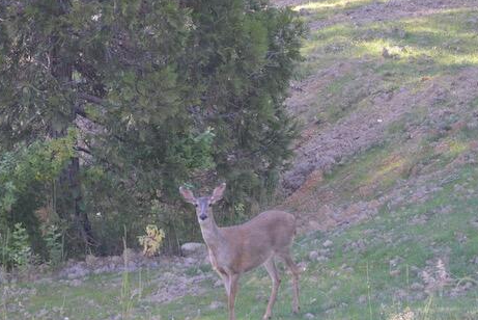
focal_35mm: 457
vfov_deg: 3.0
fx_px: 6072
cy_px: 217
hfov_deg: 4.5
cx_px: 218
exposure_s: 1/500
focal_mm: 220
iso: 2000
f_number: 5.3
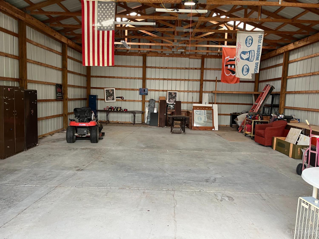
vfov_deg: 53.1
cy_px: 120
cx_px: 160
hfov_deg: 67.3
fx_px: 240
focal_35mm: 26
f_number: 1.6
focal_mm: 5.1
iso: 125
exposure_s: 1/96
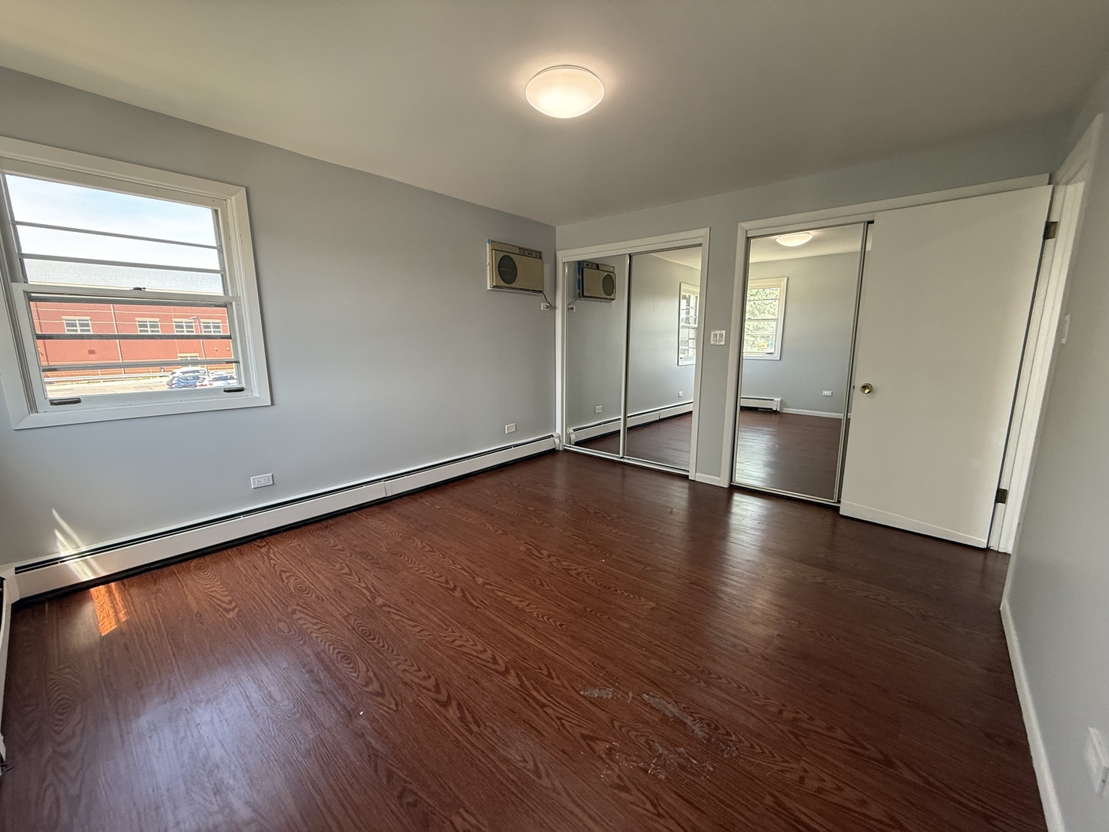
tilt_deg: -8.9
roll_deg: +0.3
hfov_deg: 102.1
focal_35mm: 14
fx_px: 449
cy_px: 416
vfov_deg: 85.7
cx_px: 554
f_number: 2.2
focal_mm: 2.22
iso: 200
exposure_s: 1/120
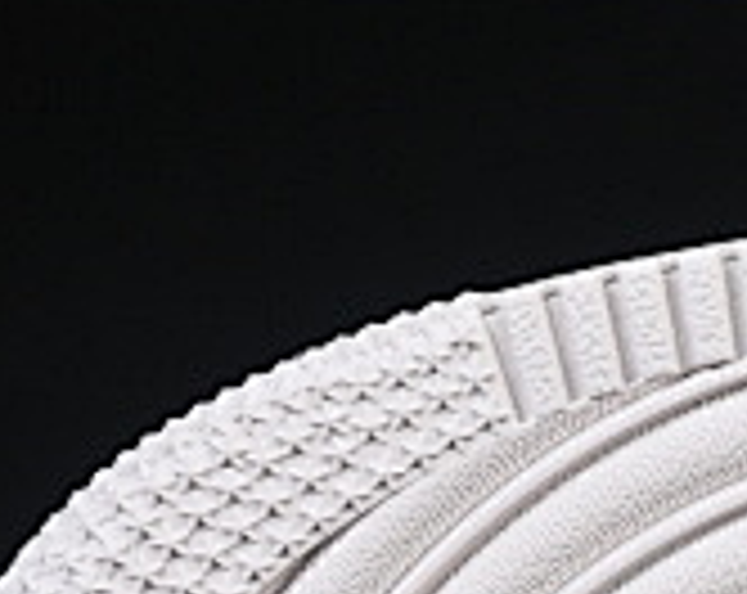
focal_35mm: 459
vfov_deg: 3.4
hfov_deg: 4.2
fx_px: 10124
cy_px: 472
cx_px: 1683
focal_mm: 50
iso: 160
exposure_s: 1/80
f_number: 8
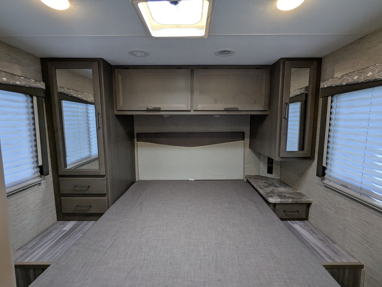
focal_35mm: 16
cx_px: 191
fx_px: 177
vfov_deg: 78.2
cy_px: 144
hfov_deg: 94.4
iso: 162
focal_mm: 2.35
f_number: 2.2
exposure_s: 1/116
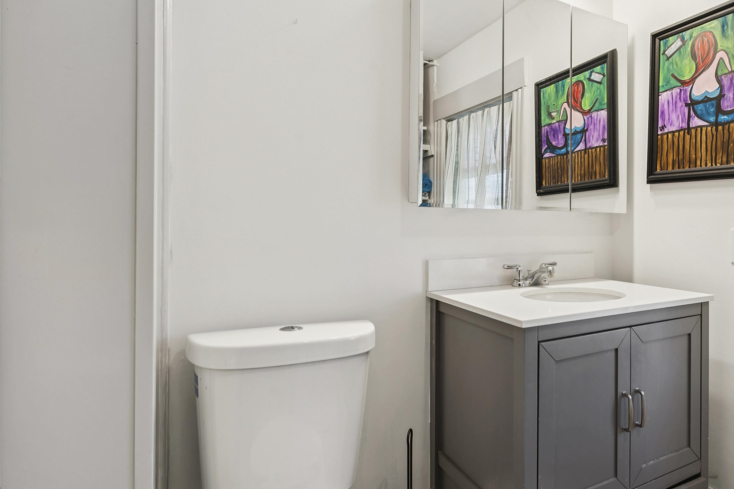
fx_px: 448
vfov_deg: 57.2
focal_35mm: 22
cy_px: 233
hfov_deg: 77.1
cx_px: 462
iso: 100
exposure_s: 1/3.33
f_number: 8
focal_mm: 16
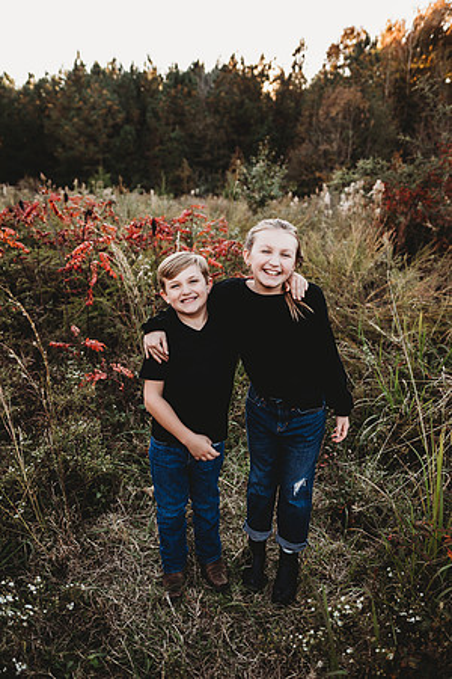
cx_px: 226
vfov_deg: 73.7
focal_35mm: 24
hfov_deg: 53.1
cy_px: 340
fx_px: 452
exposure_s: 1/125
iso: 100
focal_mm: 24
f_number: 2.5
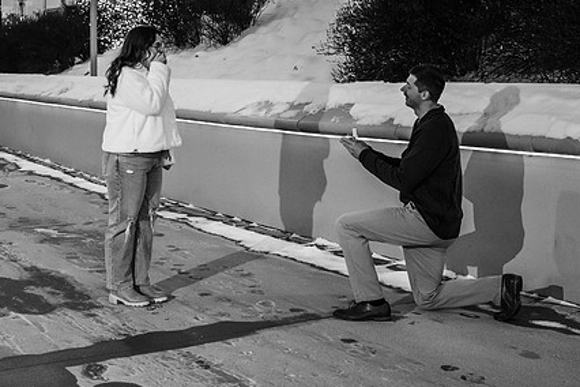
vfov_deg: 21.2
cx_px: 197
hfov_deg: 32.1
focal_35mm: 62
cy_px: 1
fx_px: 999
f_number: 4.5
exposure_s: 1/200
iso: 1000
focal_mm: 28.5
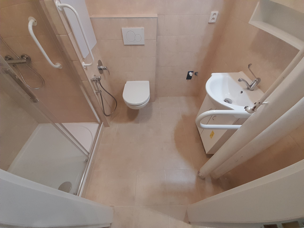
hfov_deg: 106.2
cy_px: 114
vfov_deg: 89.9
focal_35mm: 13
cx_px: 152
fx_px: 114
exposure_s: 1/33
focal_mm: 1.13
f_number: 2.2
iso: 200
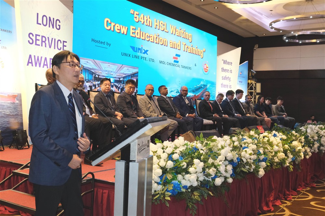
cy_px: 108
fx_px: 370
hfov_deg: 47.4
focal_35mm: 41
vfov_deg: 32.6
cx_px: 162
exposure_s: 1/60
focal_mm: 27.1
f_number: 4.4
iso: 2000
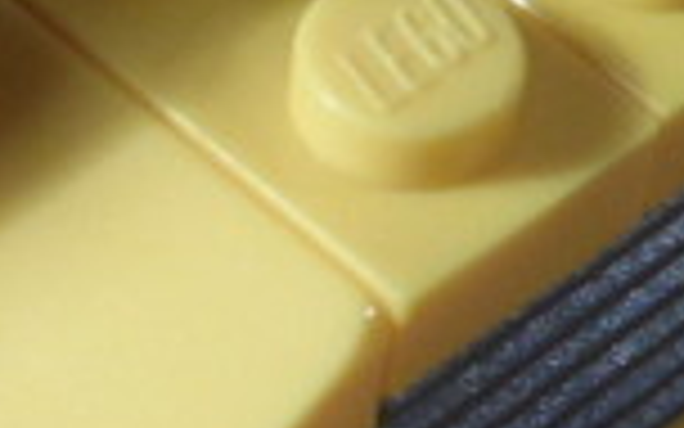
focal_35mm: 333
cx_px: -284
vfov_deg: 3.9
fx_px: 6208
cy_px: 313
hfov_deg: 6.2
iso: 200
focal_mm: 8.7
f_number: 4
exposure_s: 1/20
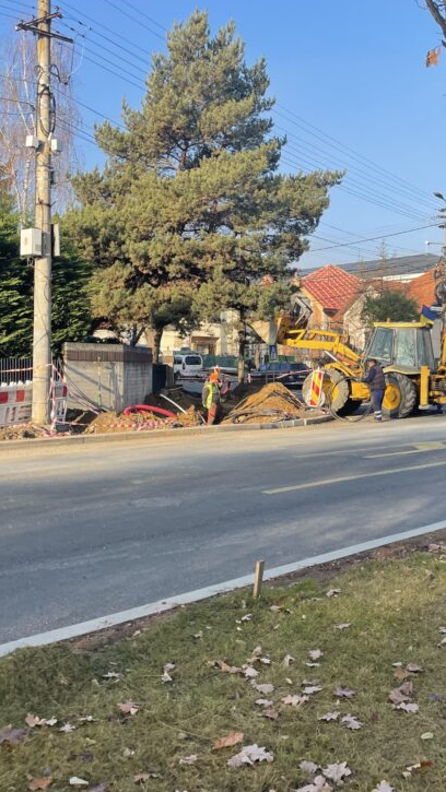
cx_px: 296
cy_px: 388
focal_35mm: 40
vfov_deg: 50.5
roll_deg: +0.2
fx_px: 841
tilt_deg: +1.5
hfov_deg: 29.5
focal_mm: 4.2
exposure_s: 1/1208
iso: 32
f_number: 1.6
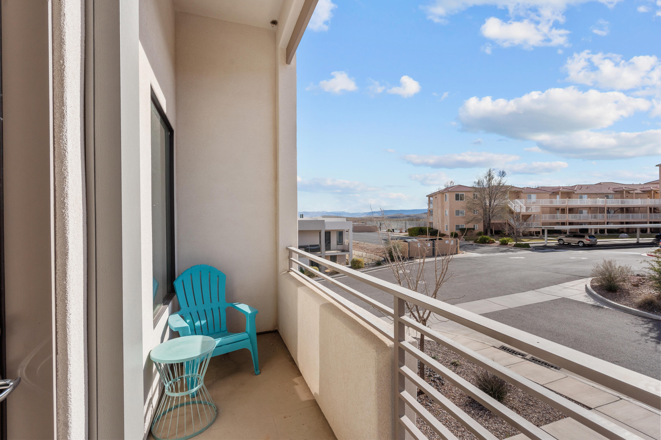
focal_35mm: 16
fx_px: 294
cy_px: 220
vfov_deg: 73.7
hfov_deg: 96.7
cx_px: 330
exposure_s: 1/200
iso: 250
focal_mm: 16
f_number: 10
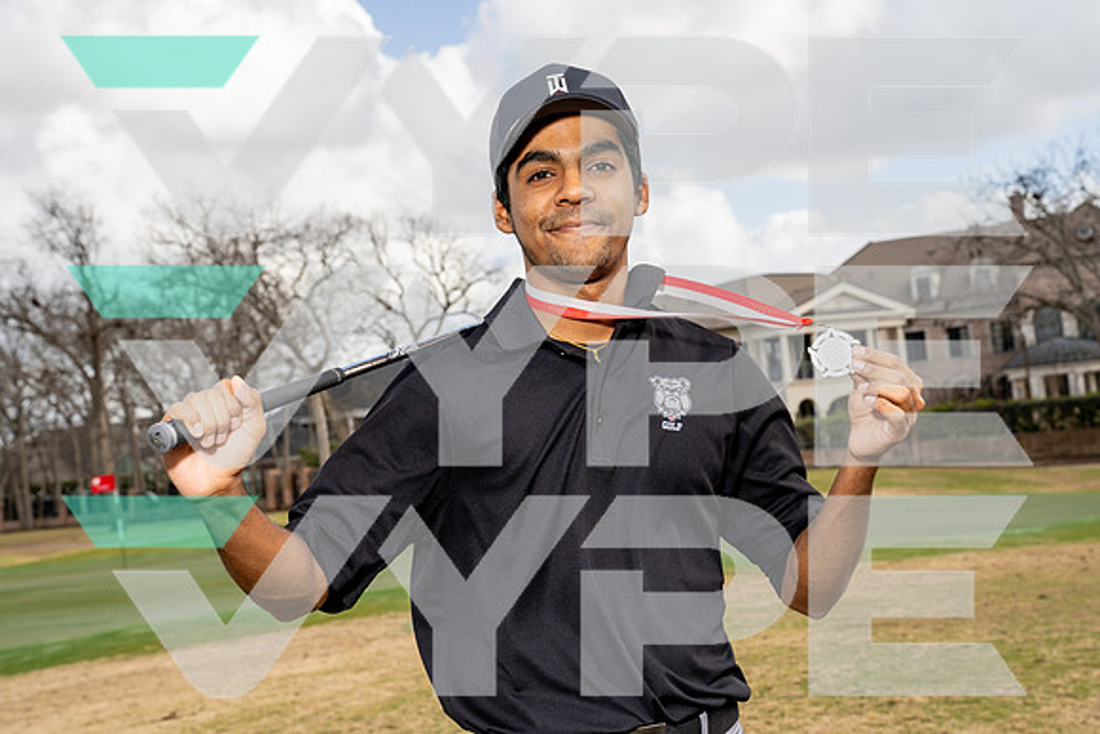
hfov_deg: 35.0
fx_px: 1742
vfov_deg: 23.8
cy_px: 367
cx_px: 550
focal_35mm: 57
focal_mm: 57
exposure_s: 1/250
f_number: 8
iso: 100
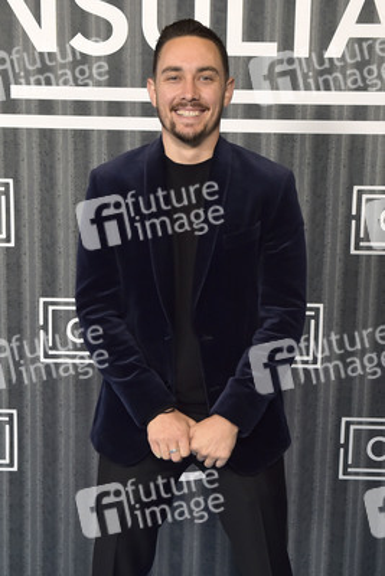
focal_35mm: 48
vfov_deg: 41.1
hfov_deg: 28.1
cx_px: 192
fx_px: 769
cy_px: 288
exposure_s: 1/250
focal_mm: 48
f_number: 6.3
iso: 2500
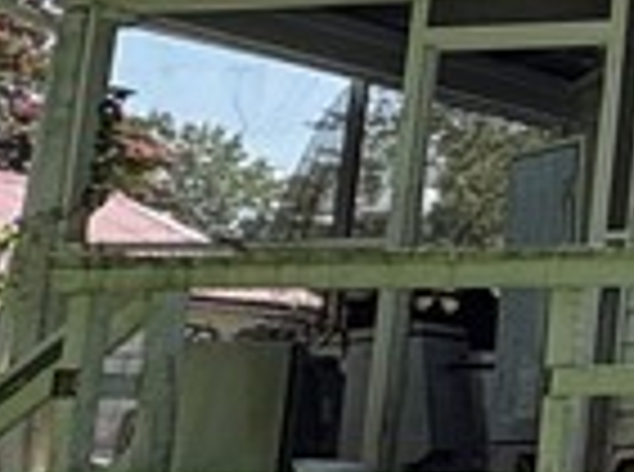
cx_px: 1605
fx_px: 1863
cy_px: 144
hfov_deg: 13.2
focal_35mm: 102
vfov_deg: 14.4
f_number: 2.2
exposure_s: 1/727
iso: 64
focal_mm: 2.22
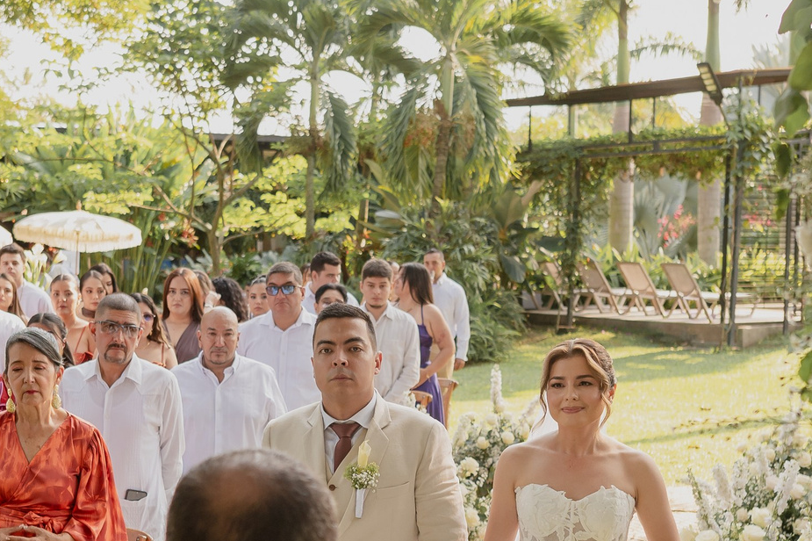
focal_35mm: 69
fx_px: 1556
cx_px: 312
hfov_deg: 29.2
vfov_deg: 19.5
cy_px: 436
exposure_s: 1/500
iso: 320
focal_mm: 24
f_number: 3.2
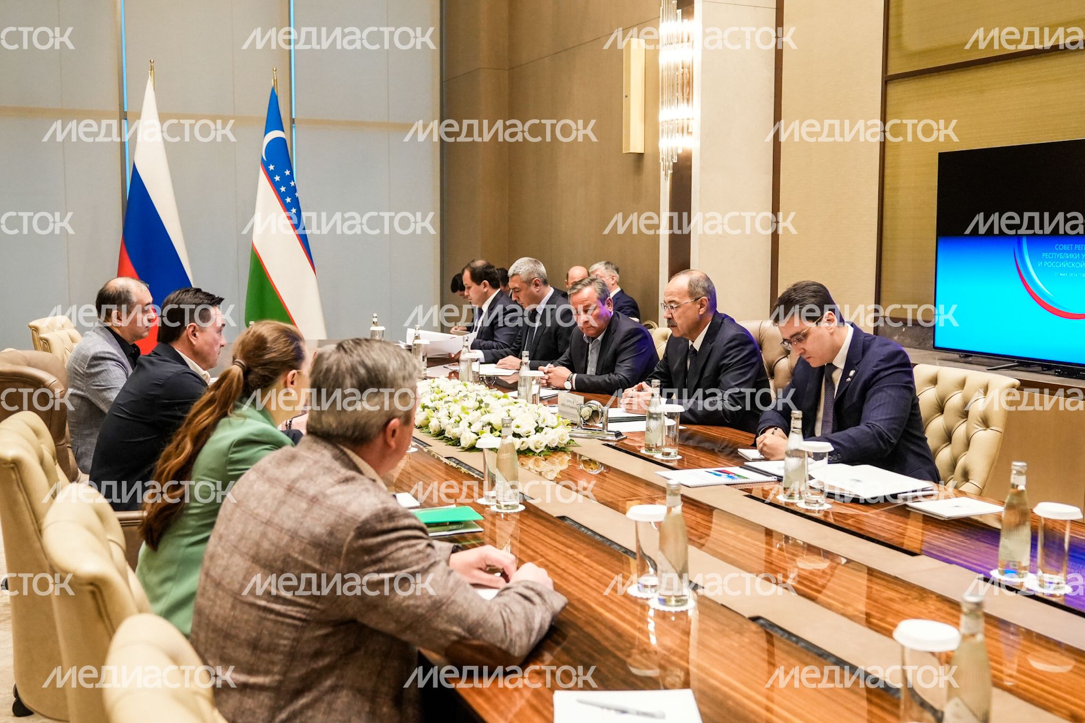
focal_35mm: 36
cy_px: 362
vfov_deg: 36.9
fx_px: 1085
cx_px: 542
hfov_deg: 53.1
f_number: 2.8
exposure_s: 1/320
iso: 3200
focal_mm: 24
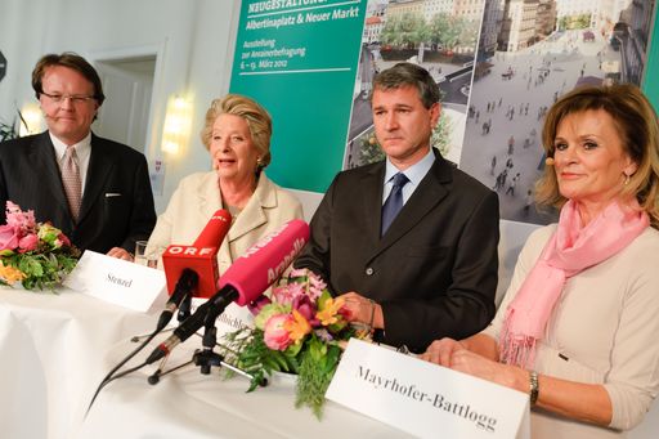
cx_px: 330
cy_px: 220
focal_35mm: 32
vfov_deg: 41.1
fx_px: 586
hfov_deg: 58.7
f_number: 4
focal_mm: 32
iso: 1250
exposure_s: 1/160
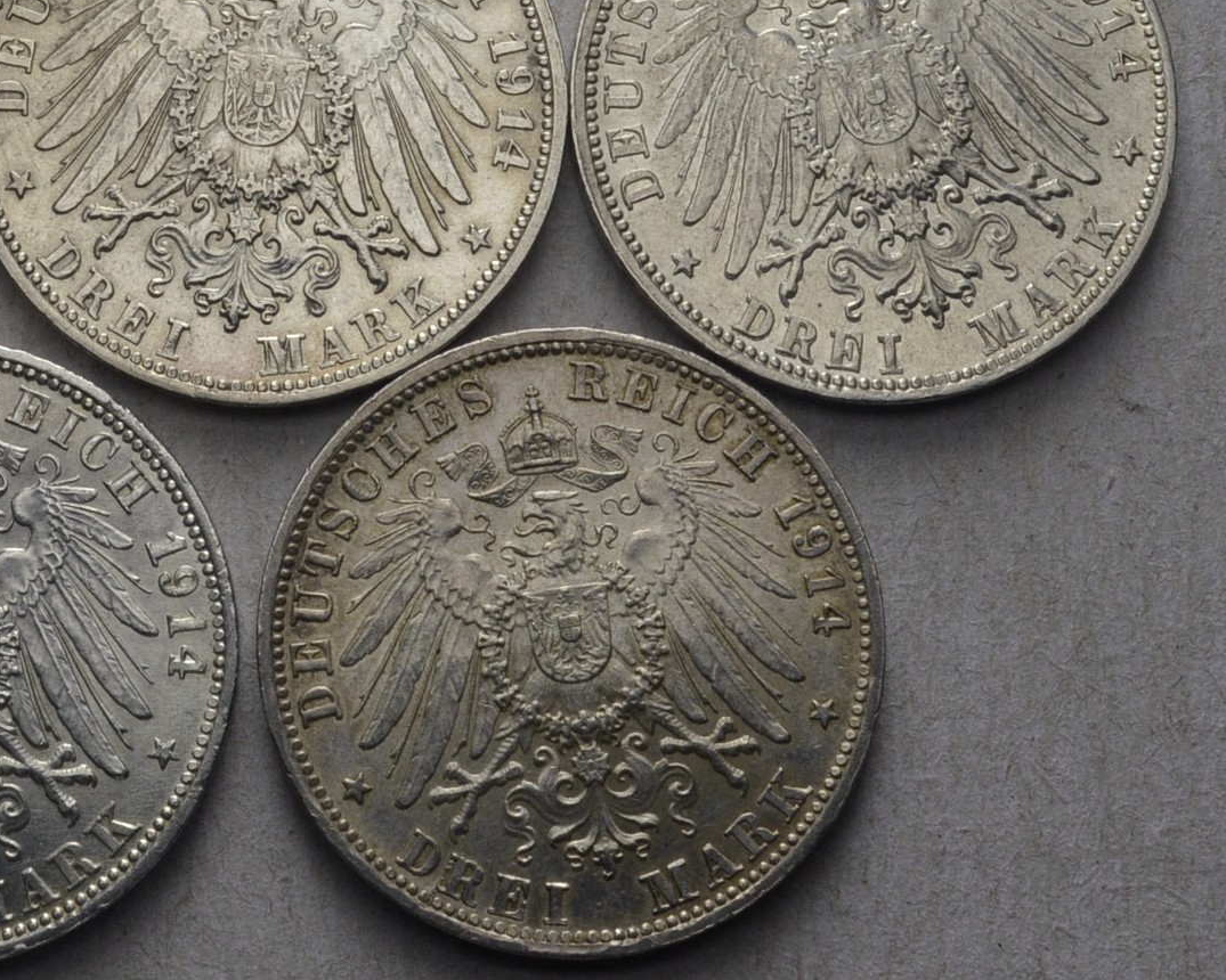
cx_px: 359
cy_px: 133
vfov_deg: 14.8
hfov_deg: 18.5
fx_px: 3737
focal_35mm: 103
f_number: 14
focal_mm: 32
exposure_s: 1/250
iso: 400
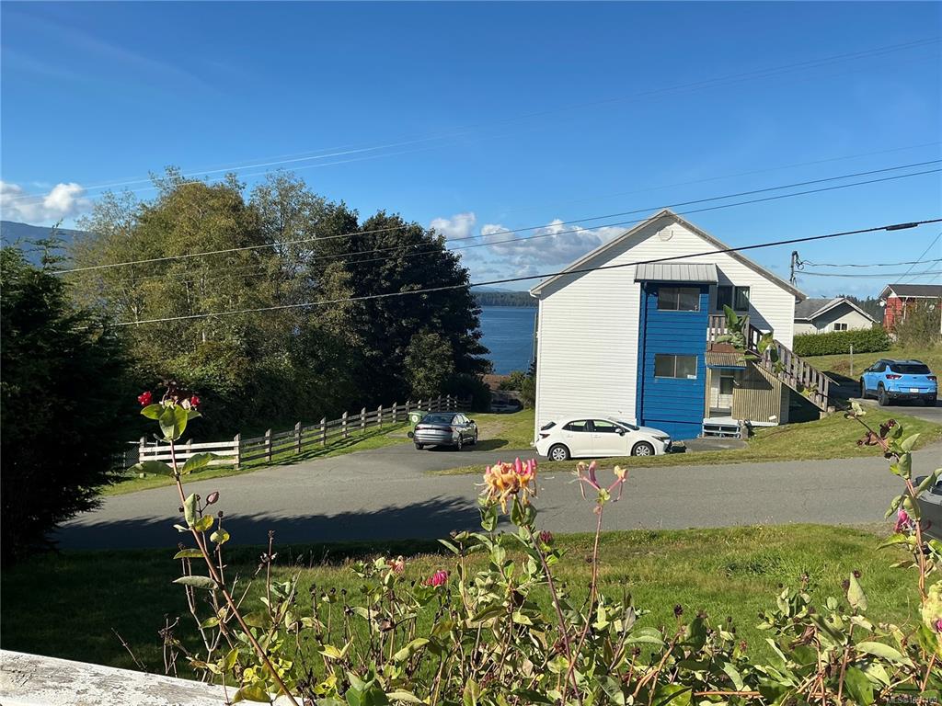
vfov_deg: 49.7
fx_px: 762
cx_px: 471
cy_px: 353
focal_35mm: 28
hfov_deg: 63.4
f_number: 1.8
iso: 25
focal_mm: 3
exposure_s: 1/1848
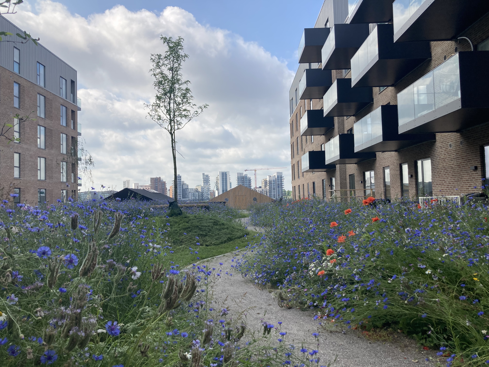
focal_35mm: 28
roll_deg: +1.1
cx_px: 244
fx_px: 396
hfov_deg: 63.4
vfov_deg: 49.7
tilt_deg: +3.3
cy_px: 184
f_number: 1.8
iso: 20
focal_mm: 3.99
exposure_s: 1/1567
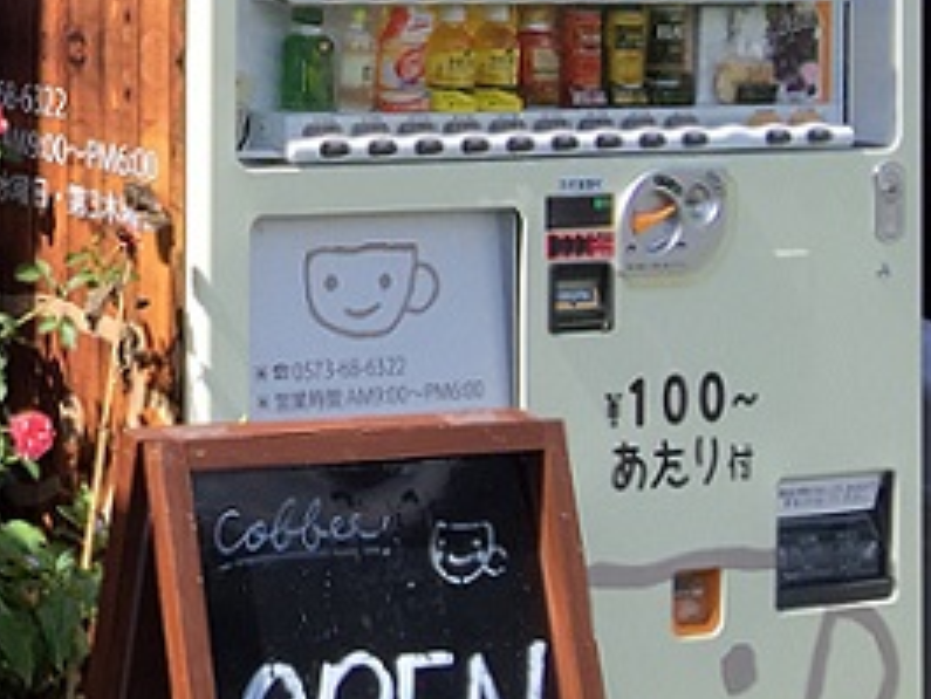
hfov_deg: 17.1
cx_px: -516
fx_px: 2745
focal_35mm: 102
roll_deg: -1.2
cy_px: -169
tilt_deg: +0.8
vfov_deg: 14.0
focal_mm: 4.15
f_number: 2.2
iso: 32
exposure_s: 1/760
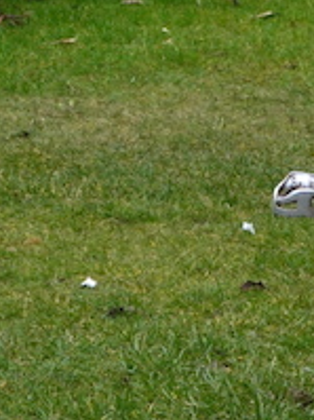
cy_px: 32
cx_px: 364
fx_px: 2700
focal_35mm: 223
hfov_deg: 6.6
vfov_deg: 8.8
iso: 400
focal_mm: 30
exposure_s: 1/100
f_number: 9
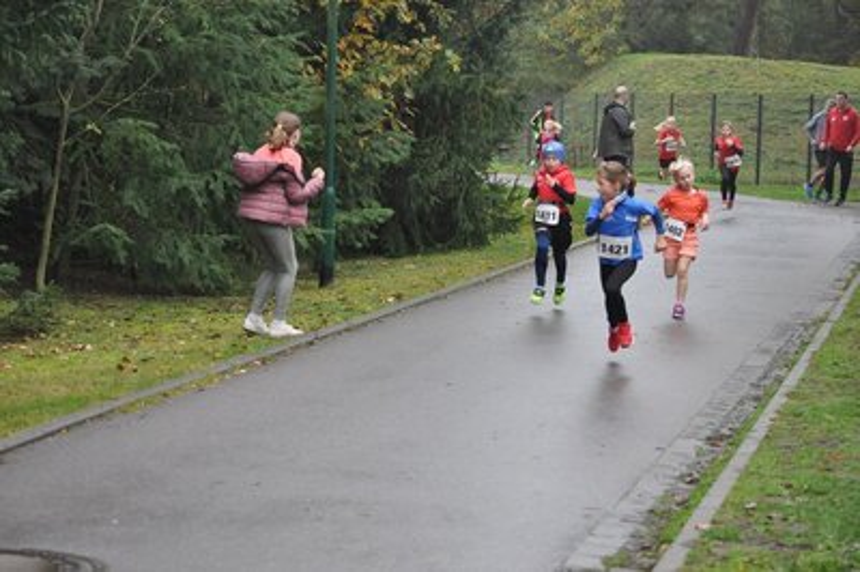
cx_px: 430
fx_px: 2864
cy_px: 286
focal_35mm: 120
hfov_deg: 17.1
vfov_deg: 11.4
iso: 1600
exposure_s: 1/400
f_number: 4.5
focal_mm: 80
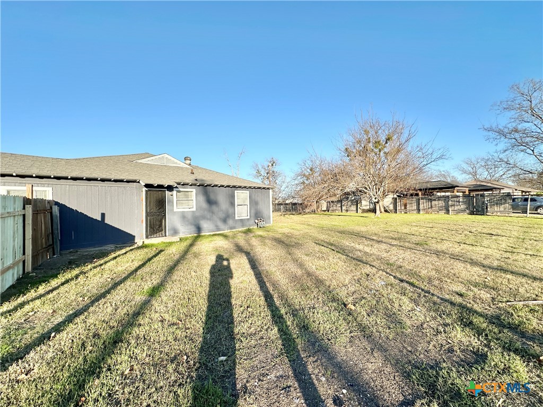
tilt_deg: +0.3
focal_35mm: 14
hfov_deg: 102.1
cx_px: 272
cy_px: 204
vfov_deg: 85.7
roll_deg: +1.7
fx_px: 220
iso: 40
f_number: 2.2
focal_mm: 2.22
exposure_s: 1/1383
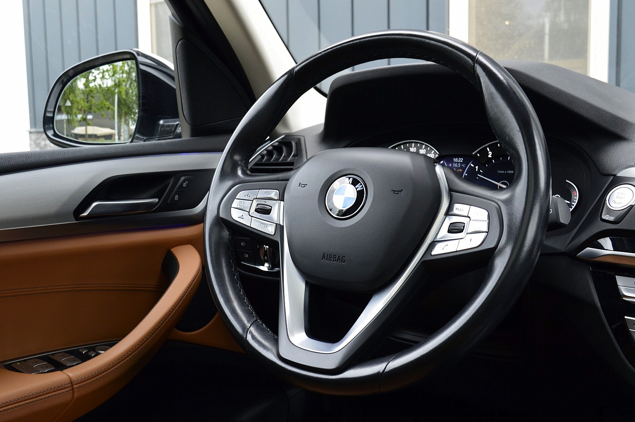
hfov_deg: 51.3
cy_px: 211
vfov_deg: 35.4
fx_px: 661
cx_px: 318
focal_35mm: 38
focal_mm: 25
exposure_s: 1/60
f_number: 8
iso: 560
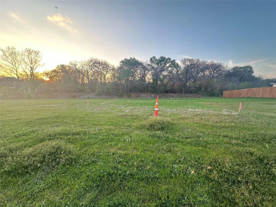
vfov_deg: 85.7
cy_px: 104
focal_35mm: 14
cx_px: 138
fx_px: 112
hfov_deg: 102.1
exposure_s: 1/99
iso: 64
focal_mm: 2.22
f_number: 2.2
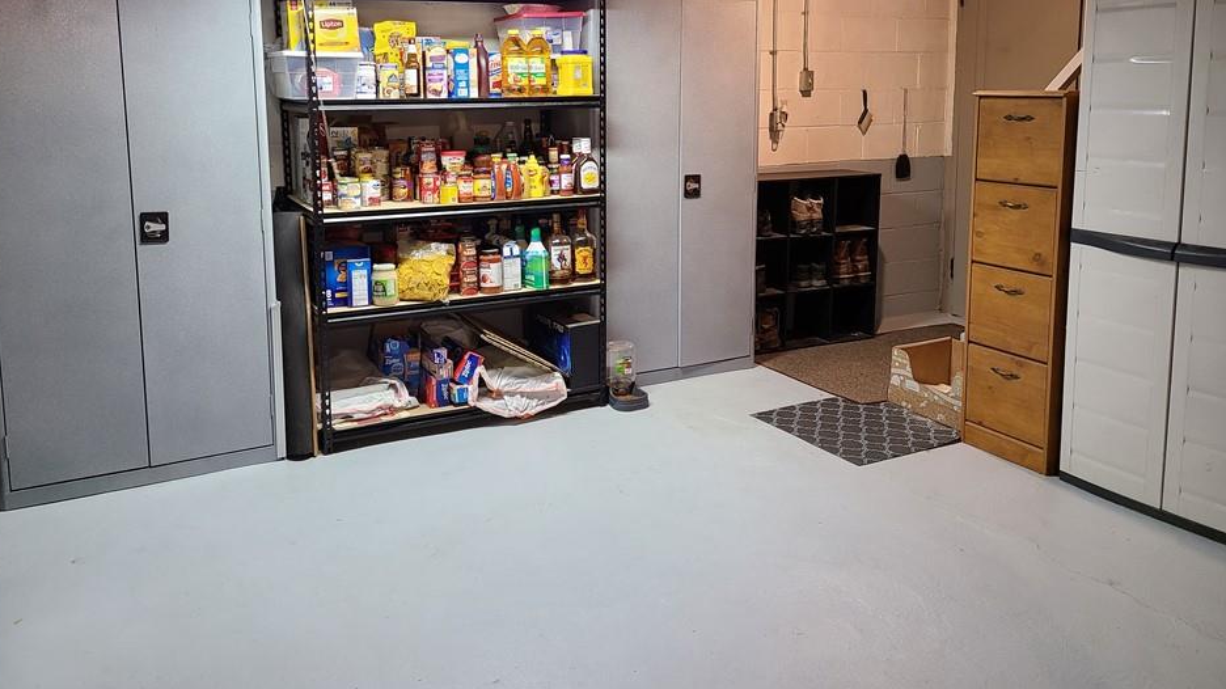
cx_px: 588
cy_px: 220
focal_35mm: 31
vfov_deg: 37.3
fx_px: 1008
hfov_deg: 62.6
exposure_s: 1/39
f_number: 1.8
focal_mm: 5.4
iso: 200
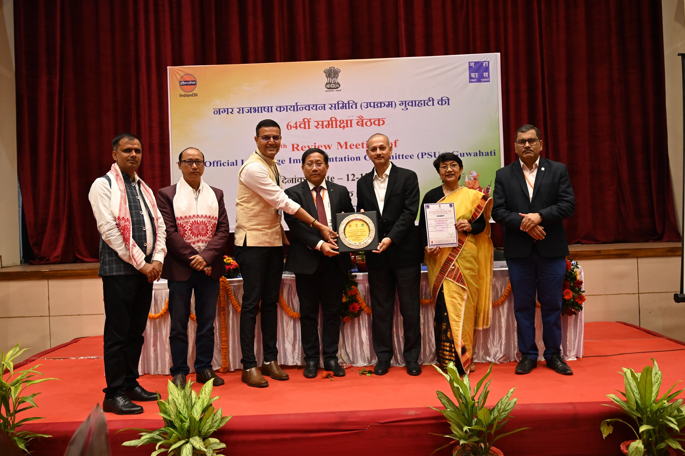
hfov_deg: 62.0
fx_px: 570
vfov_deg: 43.6
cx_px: 342
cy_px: 228
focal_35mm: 30
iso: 2500
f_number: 4
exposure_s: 1/125
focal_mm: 30
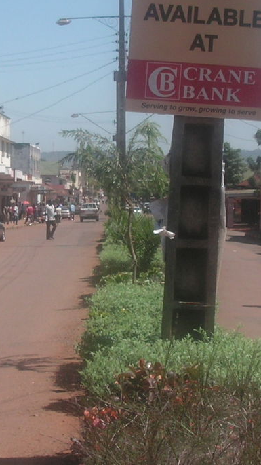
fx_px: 1428
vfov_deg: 18.5
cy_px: 242
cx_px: 121
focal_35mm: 116
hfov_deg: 10.4
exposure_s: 1/750
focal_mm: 6.3
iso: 50
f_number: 3.3
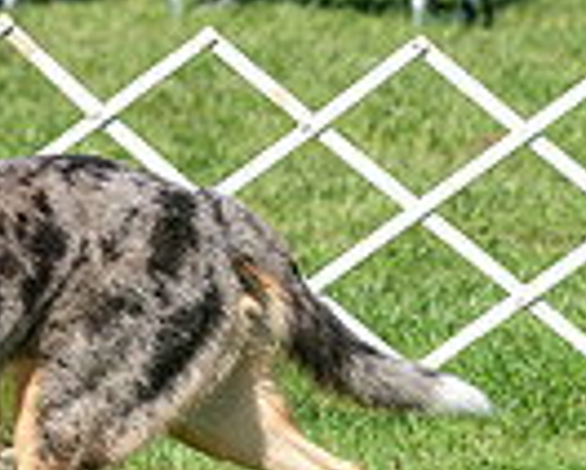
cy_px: -200
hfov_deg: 2.8
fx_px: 11915
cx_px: -234
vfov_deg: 2.3
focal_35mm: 686
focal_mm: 126
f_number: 4
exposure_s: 1/1000
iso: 80
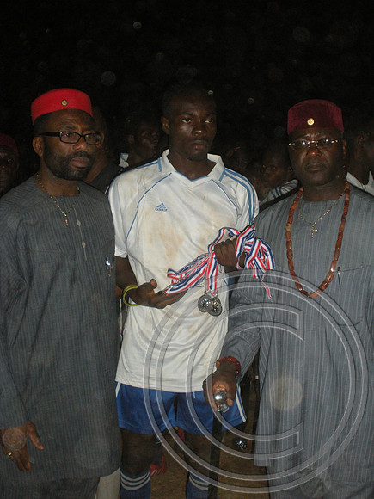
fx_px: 634
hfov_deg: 32.9
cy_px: 250
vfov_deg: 42.9
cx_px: 187
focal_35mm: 44
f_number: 4
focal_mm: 7.7
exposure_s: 1/60
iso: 218
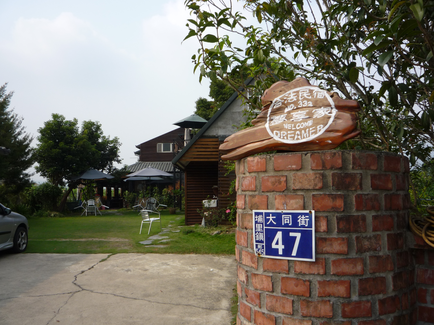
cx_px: 217
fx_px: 376
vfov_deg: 46.8
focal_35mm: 30
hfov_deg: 60.0
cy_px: 162
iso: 100
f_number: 5.6
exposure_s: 1/400
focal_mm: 5.2
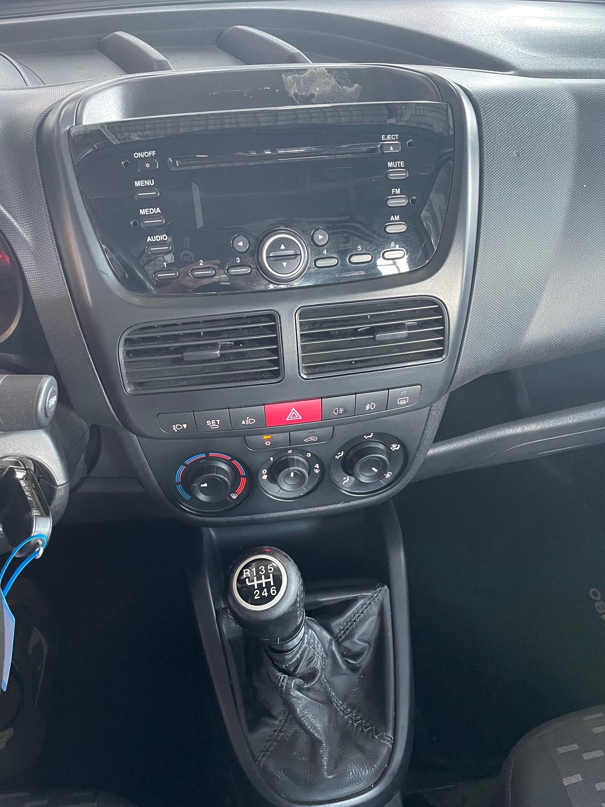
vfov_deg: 67.3
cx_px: 302
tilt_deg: -47.7
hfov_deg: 53.1
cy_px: 404
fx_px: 606
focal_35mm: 26
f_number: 1.6
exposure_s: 1/40
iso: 640
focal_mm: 4.2
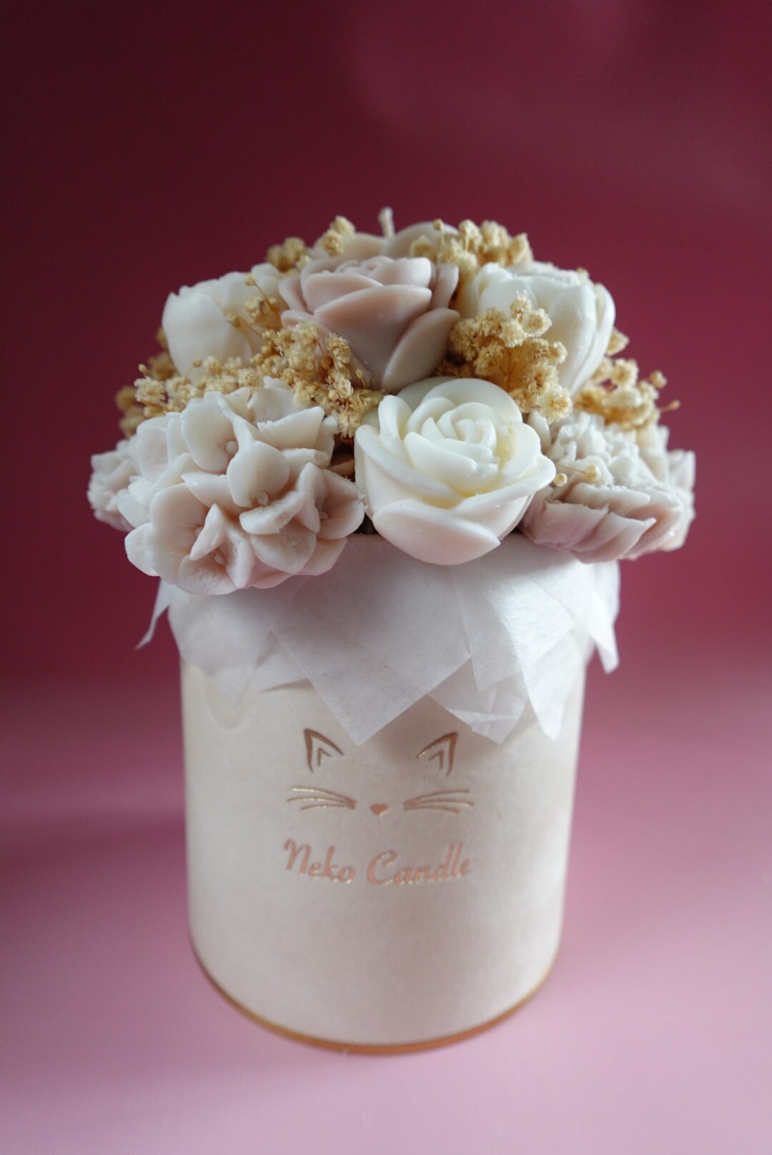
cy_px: 578
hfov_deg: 62.0
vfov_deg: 83.9
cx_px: 386
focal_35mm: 20
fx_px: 642
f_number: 2
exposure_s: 1/80
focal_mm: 7.6
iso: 250
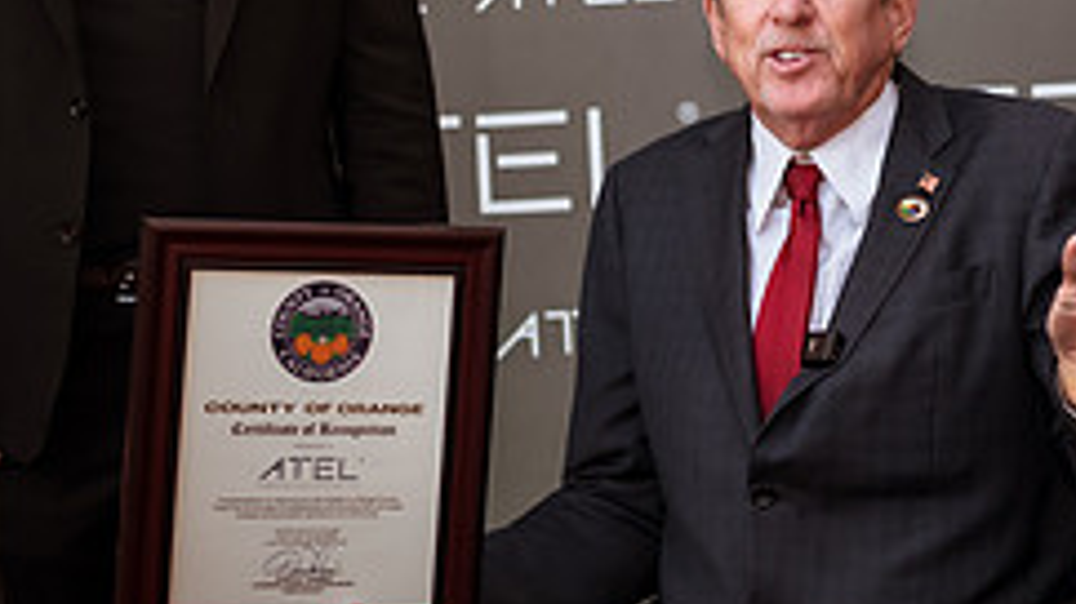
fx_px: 2510
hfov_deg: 23.9
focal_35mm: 88
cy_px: -7
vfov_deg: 13.5
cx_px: 818
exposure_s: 1/400
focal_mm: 35
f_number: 1.8
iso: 200
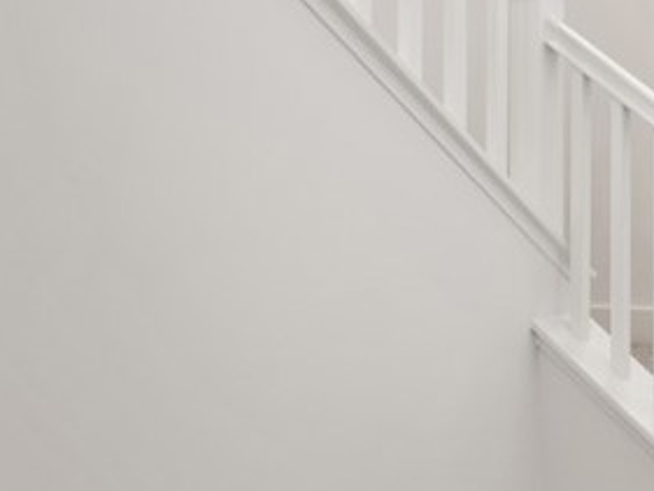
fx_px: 926
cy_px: 229
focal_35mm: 49
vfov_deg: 29.7
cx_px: 847
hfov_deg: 30.7
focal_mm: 14
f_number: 8
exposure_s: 1/6
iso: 100
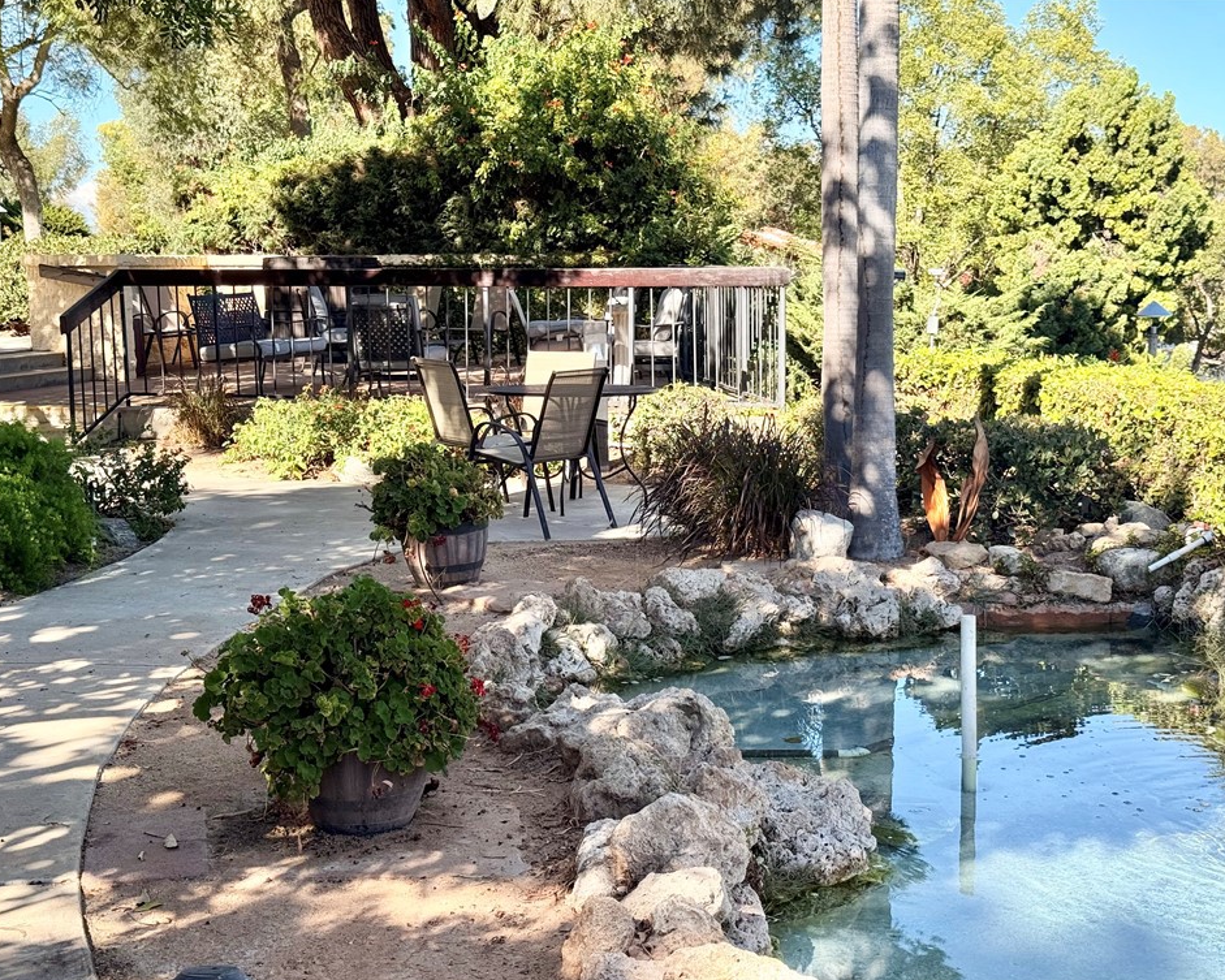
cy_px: 495
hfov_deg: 36.7
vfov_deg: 29.7
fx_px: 1849
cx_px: 613
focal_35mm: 51
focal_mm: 6.76
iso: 100
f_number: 1.78
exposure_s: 1/1353
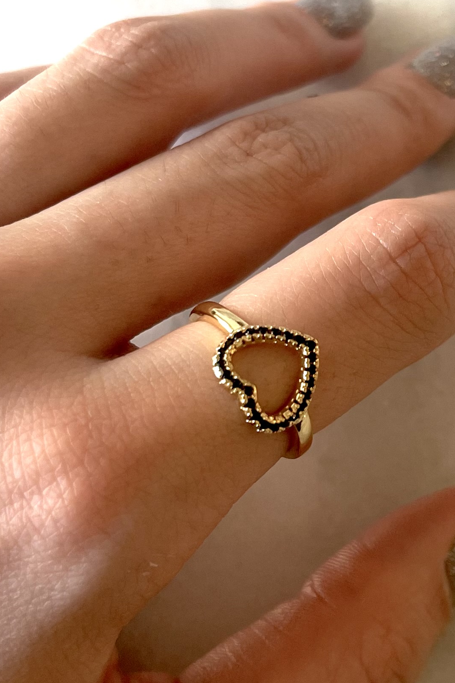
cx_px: 255
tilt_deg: -68.4
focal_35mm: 59
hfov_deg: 23.0
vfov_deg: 33.9
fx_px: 1119
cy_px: 348
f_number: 1.6
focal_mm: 5.1
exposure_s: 1/121
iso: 125
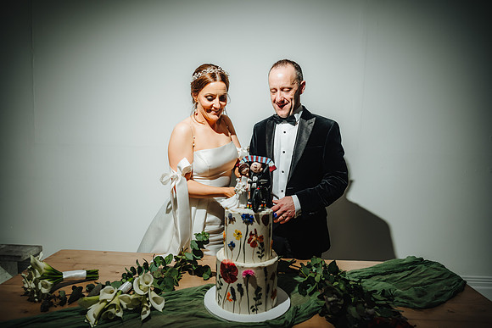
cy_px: 164
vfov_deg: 53.2
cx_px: 246
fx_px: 328
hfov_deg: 73.7
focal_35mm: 24
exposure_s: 1/200
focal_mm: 24
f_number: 2.8
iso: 200
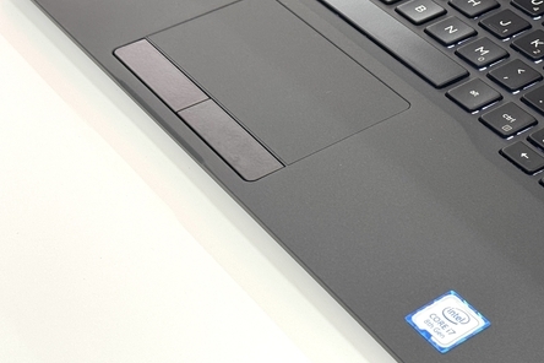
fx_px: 1360
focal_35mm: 90
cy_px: 59
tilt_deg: -33.8
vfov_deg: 15.1
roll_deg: +2.2
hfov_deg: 22.3
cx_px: 444
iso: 100
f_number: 1.78
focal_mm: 6.76
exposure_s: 1/110
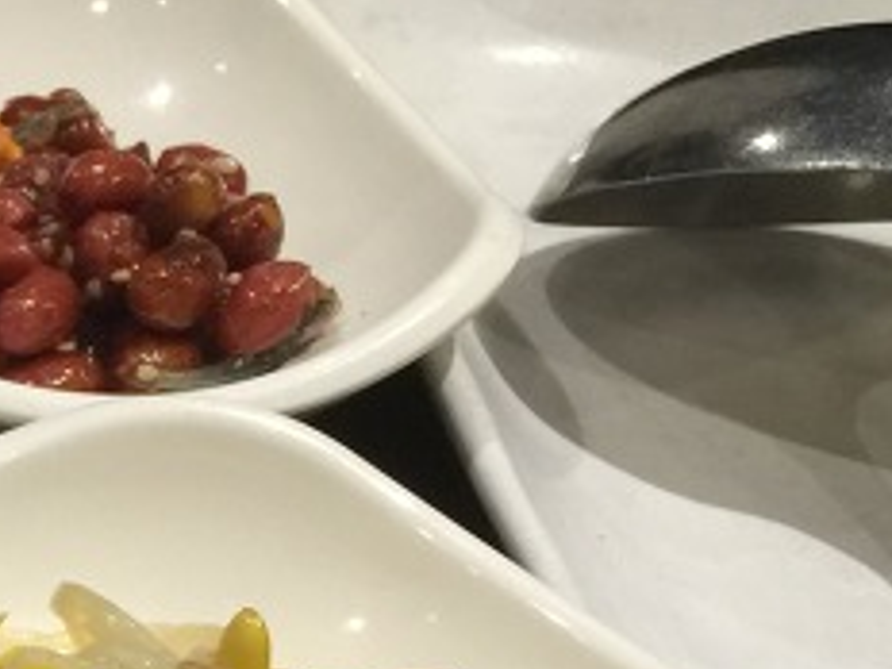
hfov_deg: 15.0
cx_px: -602
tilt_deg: -45.6
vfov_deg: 11.8
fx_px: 3041
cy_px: 1096
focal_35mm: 118
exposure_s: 1/15
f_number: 2.2
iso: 64
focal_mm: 4.15
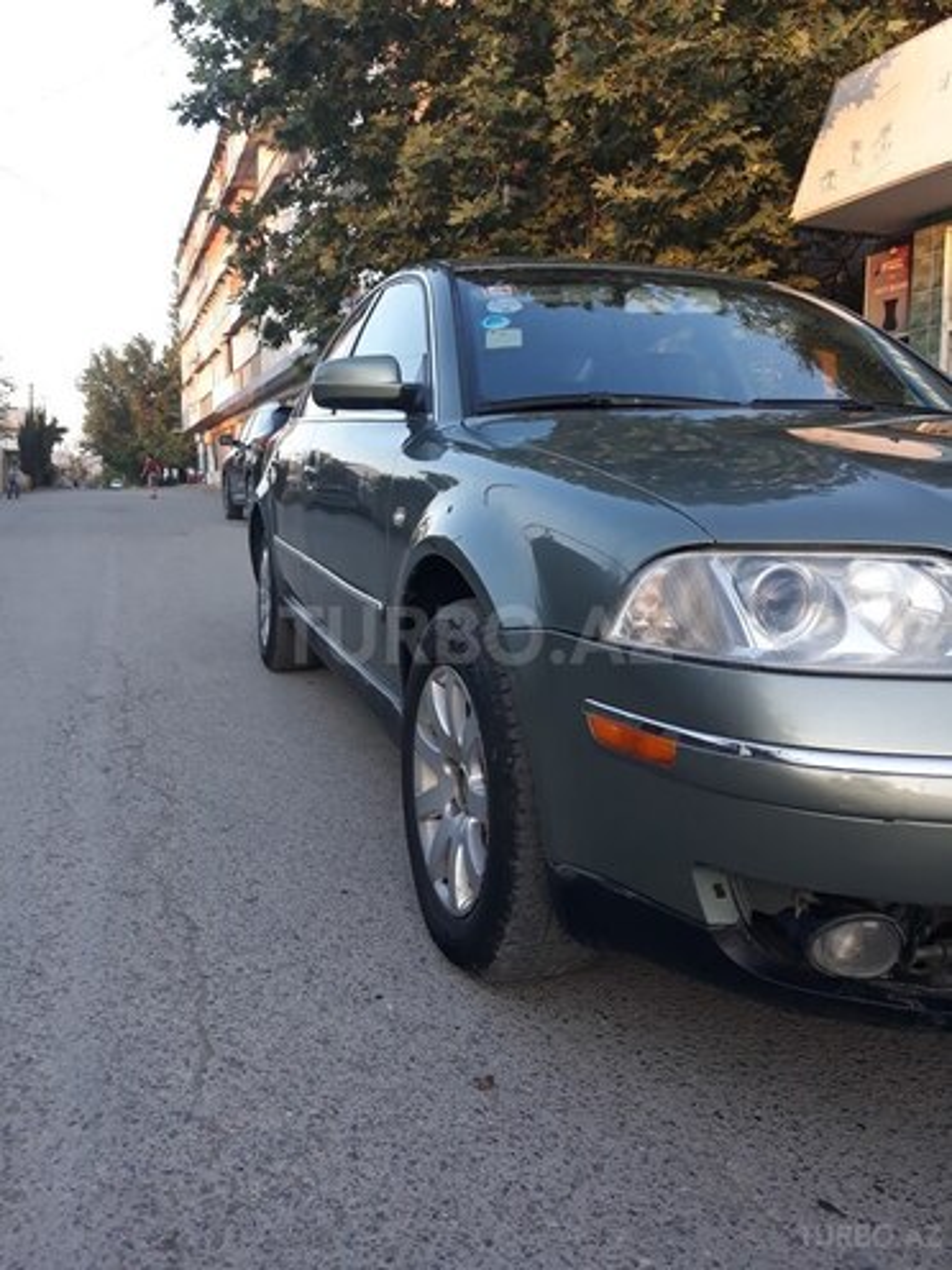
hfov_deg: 51.4
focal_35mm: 27
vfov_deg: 65.3
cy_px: 635
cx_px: 476
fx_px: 990
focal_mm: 3.71
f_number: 1.7
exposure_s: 1/100
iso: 40
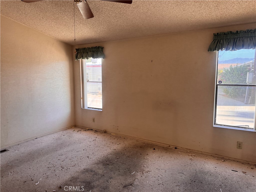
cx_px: 128
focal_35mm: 24
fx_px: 177
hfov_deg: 71.6
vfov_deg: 56.8
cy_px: 96
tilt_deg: -6.7
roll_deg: +0.7
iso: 160
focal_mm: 6.76
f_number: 1.78
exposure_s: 1/121
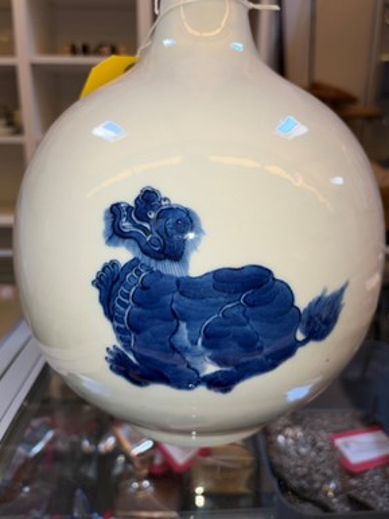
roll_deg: -0.8
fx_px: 404
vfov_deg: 65.3
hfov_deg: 51.4
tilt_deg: -16.0
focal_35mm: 27
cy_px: 251
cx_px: 199
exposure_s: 1/56
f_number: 1.6
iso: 32
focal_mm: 5.96
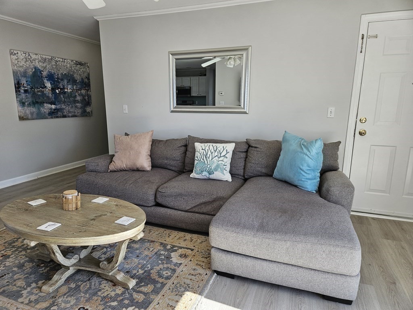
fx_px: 274
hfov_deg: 73.9
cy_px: 155
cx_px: 206
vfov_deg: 58.9
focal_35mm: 23
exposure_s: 1/180
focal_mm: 5.4
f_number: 1.8
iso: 64
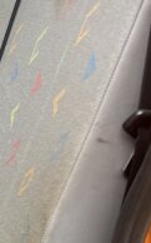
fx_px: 600
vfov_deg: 22.8
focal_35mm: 91
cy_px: 101
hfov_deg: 11.6
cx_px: -220
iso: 100
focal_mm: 5.7
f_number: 1.5
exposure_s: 1/121
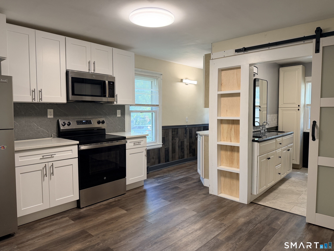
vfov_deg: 56.8
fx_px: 232
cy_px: 126
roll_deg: +0.5
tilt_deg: -3.6
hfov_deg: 71.6
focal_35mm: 24
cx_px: 167
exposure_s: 1/120
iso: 200
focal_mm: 6.76
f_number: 1.78
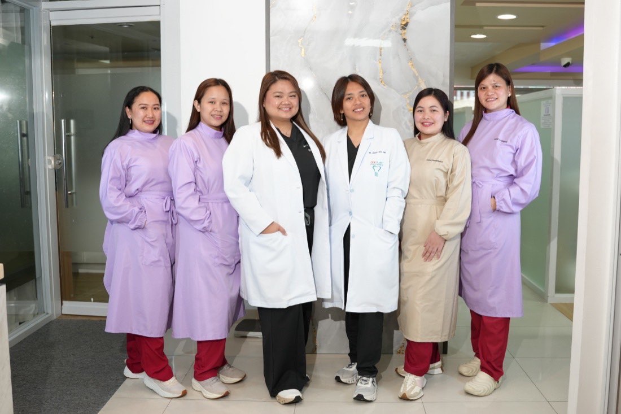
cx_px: 310
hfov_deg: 53.1
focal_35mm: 36
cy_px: 207
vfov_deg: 36.9
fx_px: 621
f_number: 2.8
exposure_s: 1/160
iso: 320
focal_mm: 24
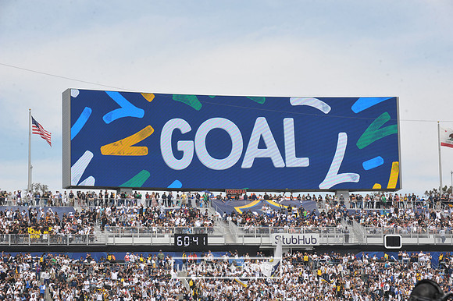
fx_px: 1320
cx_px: 226
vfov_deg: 13.0
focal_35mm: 105
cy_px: 150
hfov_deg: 19.5
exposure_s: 1/500
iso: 320
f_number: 11
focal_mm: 105
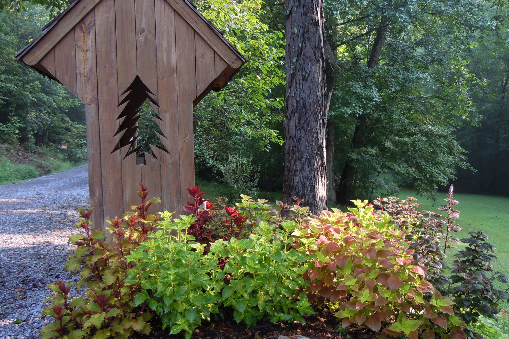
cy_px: 191
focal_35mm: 32
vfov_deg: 41.0
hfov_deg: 58.7
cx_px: 257
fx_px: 452
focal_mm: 5.4
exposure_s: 1/60
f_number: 3.5
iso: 100
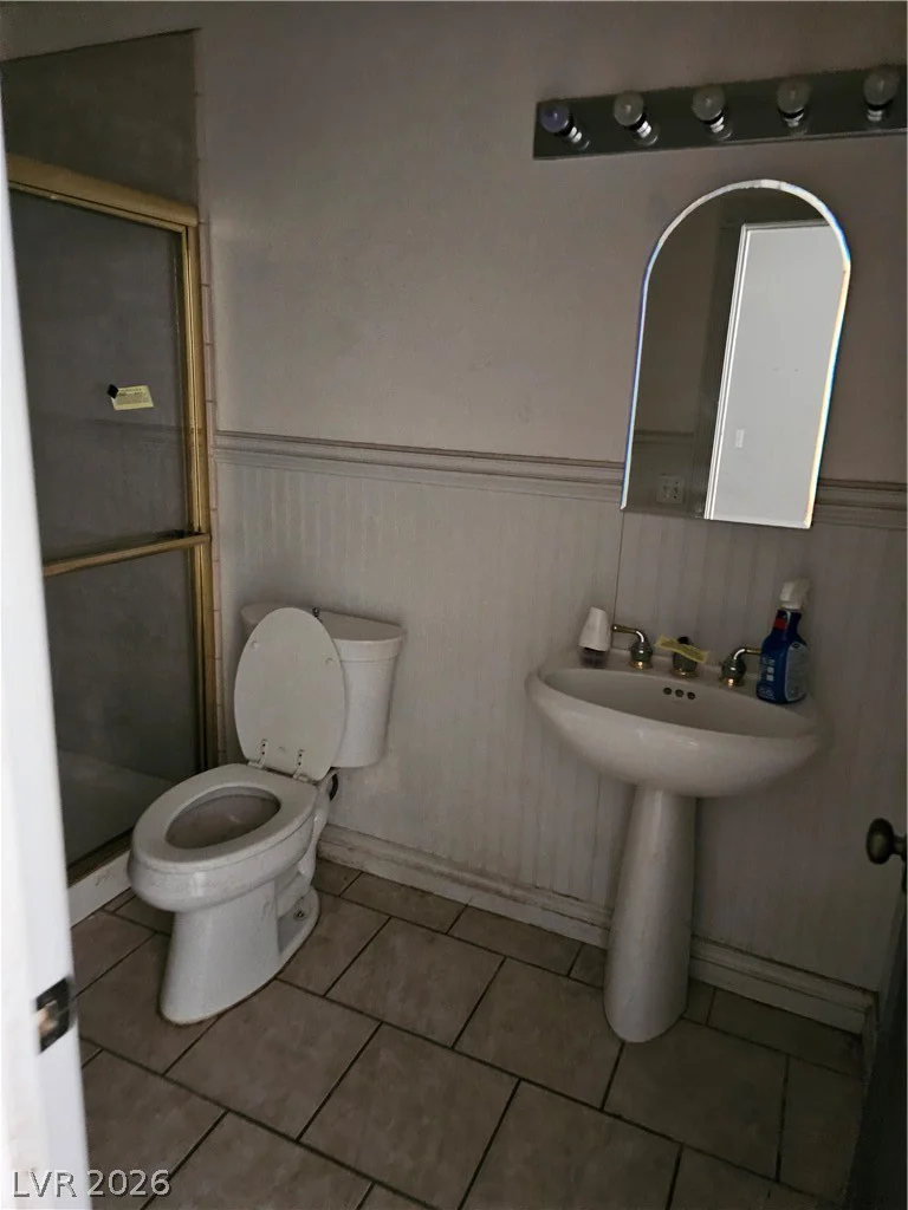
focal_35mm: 23
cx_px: 454
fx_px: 804
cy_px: 605
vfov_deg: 73.9
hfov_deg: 58.9
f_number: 1.7
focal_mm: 6.3
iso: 1250
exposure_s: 1/20
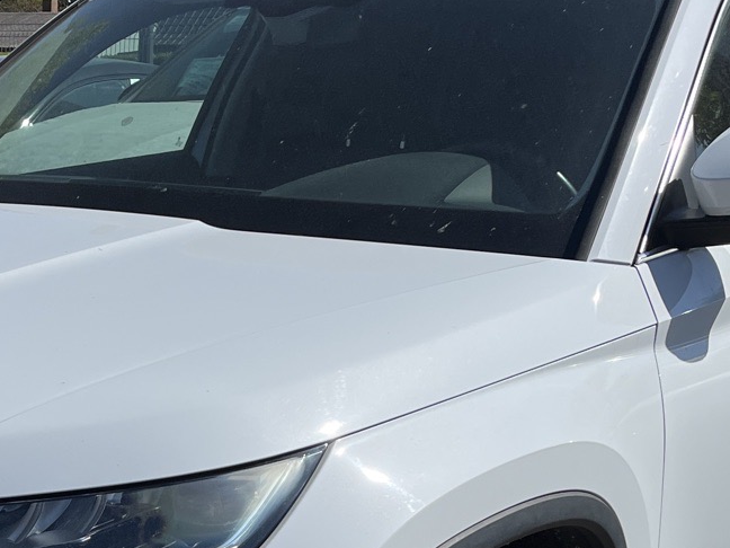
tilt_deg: -19.1
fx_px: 1624
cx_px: 126
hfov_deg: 24.8
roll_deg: +1.2
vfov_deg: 18.3
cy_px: 628
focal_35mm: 77
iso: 50
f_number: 1.6
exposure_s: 1/4854
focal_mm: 5.1
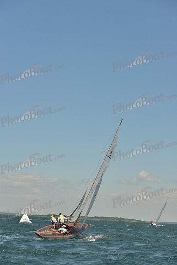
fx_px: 516
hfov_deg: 19.5
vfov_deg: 28.8
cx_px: 88
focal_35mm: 70
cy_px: 132
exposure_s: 1/800
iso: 400
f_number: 7.1
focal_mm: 70
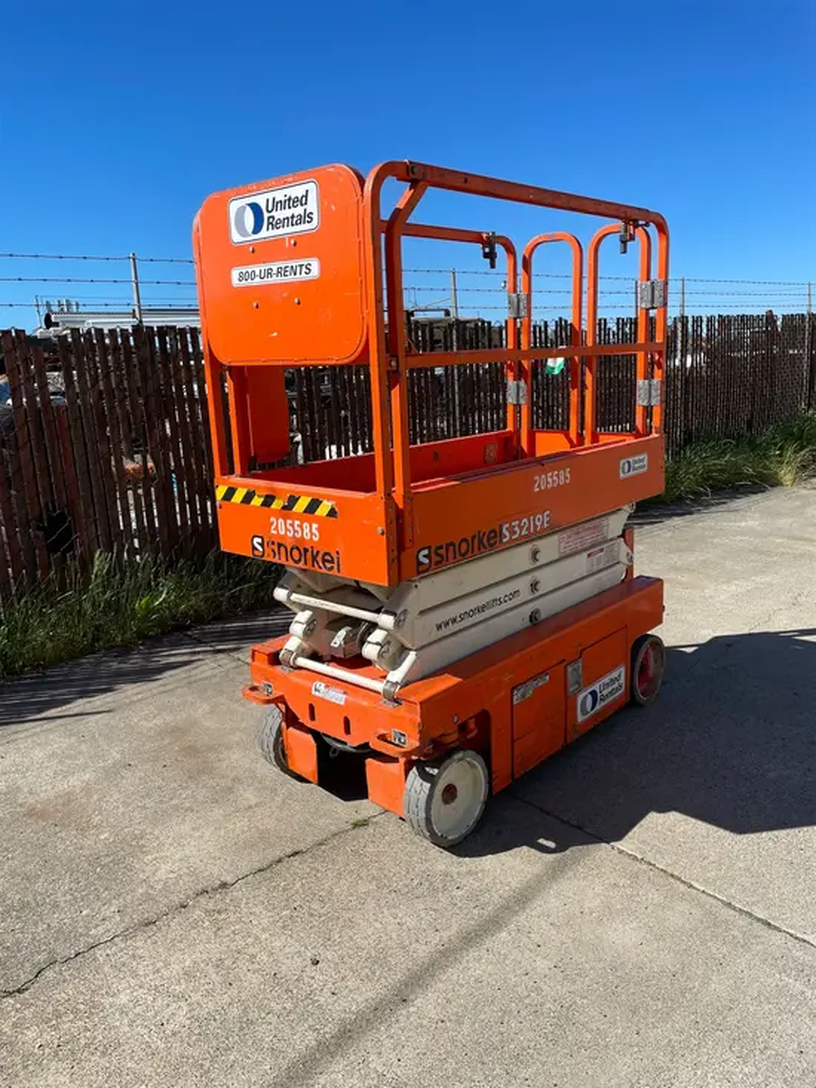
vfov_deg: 67.3
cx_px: 408
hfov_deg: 53.1
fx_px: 817
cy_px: 544
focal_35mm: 26
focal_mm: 4.2
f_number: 1.6
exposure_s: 1/3300
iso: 32
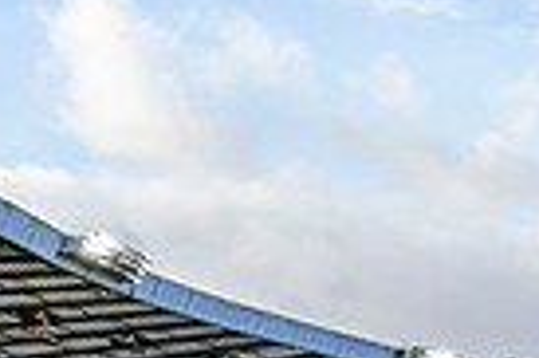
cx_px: 1125
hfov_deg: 15.4
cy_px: 336
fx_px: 1525
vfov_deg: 13.2
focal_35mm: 102
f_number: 7.1
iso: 1000
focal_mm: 24
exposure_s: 1/500
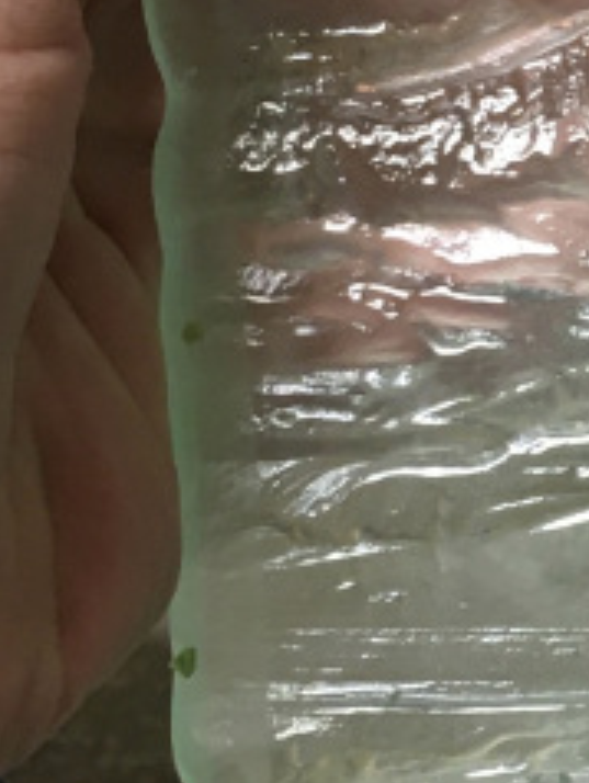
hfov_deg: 9.7
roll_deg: +2.7
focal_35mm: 146
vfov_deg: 13.5
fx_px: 3306
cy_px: 303
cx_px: 1004
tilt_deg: -44.5
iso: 100
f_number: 2.2
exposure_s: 1/33
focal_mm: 4.15
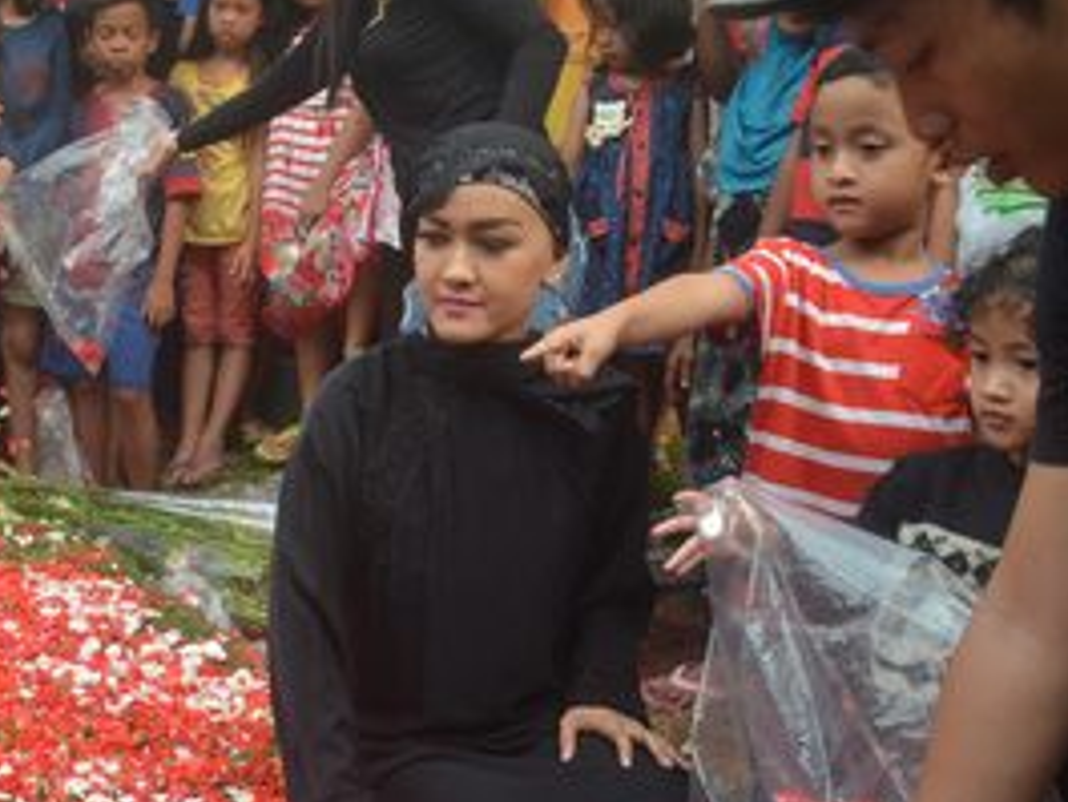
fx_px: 1235
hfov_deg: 45.0
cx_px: 250
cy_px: 463
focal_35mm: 40
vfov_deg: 35.9
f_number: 11
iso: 1000
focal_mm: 18
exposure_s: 1/250
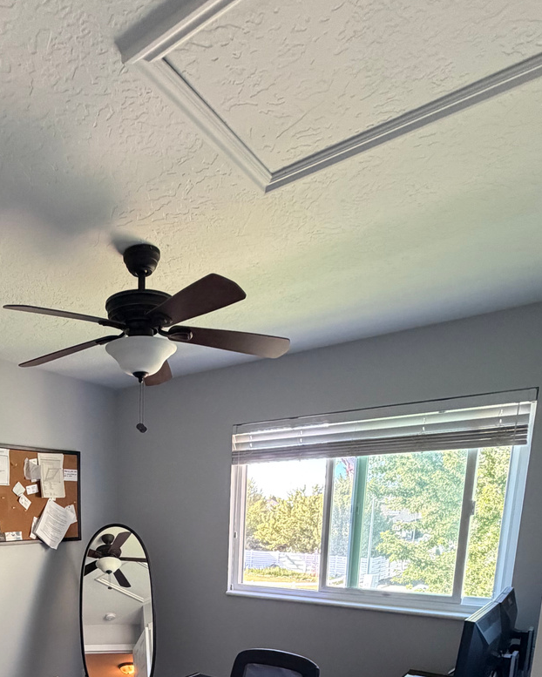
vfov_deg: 54.8
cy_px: 621
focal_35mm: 27
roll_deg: +0.1
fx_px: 541
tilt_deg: -10.9
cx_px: 115
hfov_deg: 50.3
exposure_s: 1/60
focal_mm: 2.22
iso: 400
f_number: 2.2
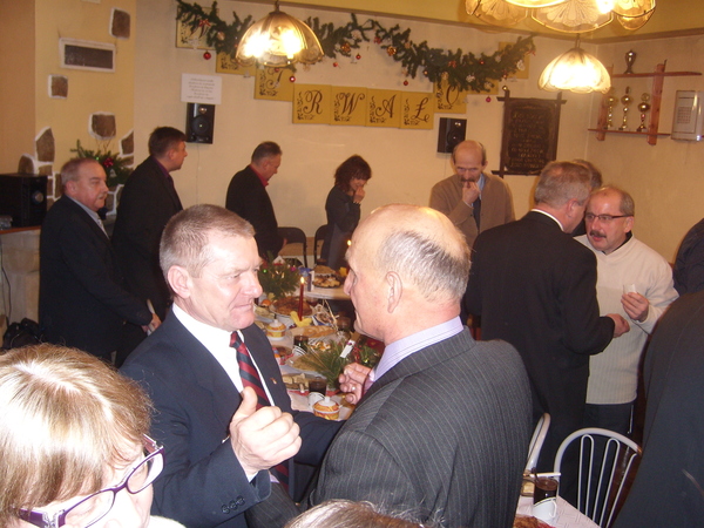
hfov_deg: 52.6
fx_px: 712
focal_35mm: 35
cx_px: 352
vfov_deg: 40.7
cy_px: 264
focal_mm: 5.8
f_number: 2.8
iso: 100
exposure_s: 1/30
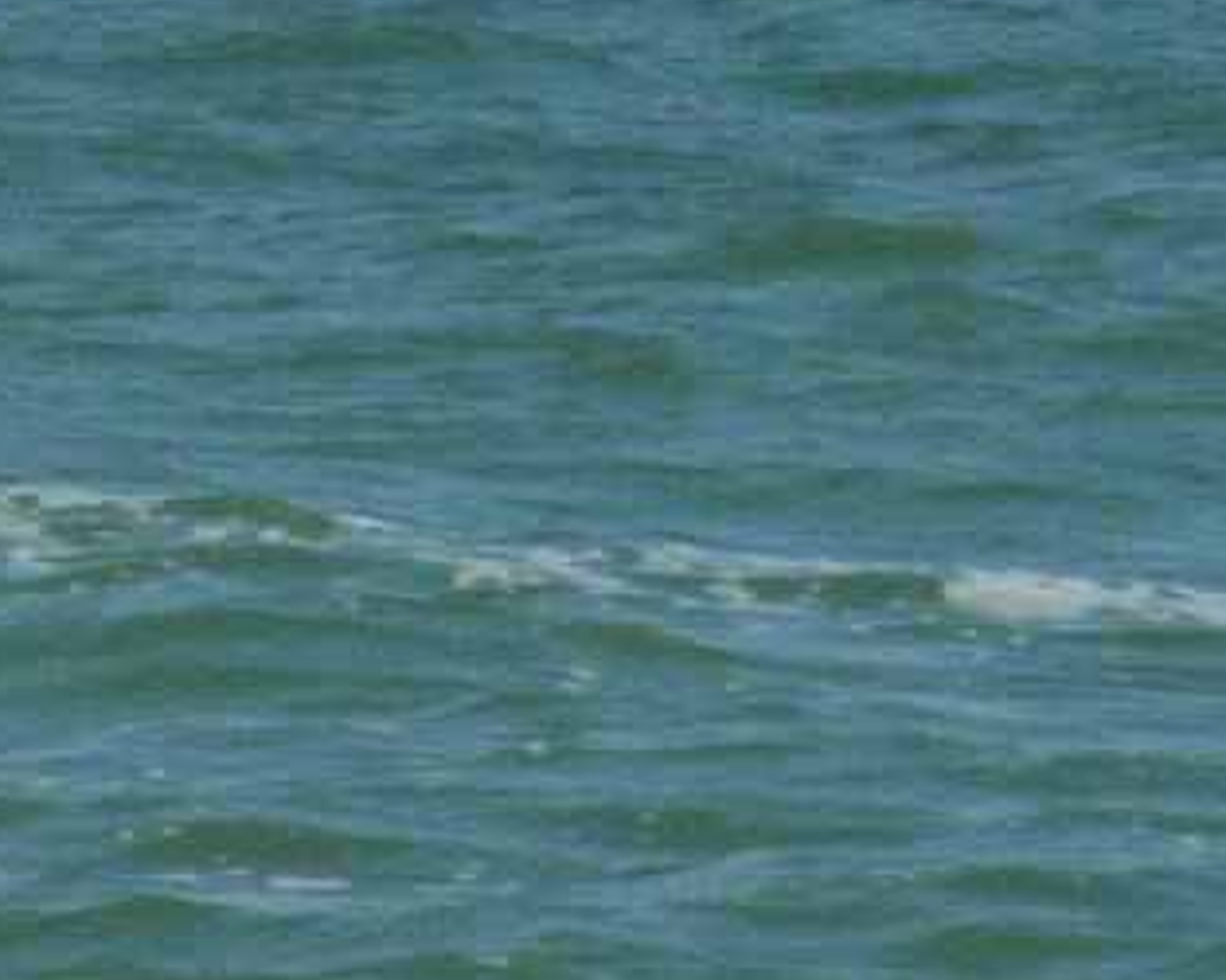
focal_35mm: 1118
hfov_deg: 1.7
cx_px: -305
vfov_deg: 1.4
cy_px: -617
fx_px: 40554
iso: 125
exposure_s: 1/1000
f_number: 5.6
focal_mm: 49.2
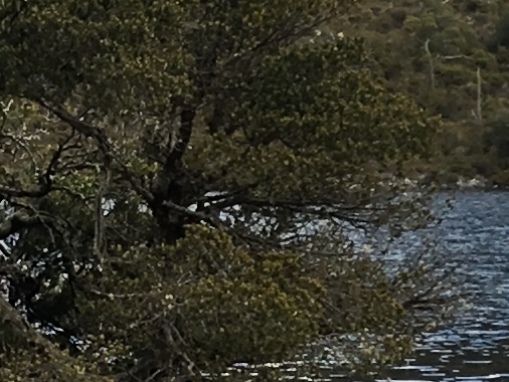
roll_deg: +0.8
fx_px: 3398
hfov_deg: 8.6
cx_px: 188
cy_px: 312
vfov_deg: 6.4
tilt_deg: -2.9
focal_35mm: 231
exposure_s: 1/620
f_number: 2.2
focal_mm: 4.15
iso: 25
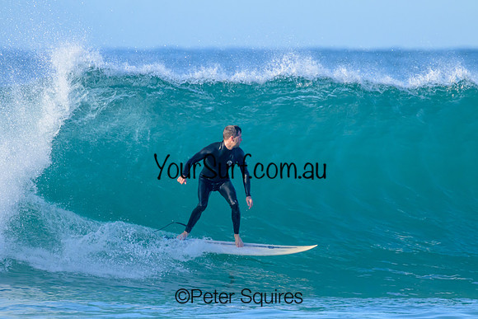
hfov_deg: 2.5
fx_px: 10944
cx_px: 239
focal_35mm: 824
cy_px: 160
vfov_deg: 1.7
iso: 3200
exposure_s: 1/2000
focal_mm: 800
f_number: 11
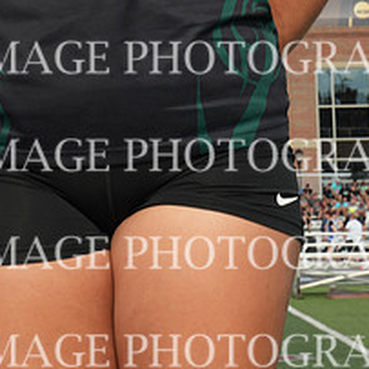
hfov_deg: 11.9
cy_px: -89
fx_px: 1761
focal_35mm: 146
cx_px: 112
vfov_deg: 11.7
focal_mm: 40
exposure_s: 1/125
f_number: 9
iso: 100
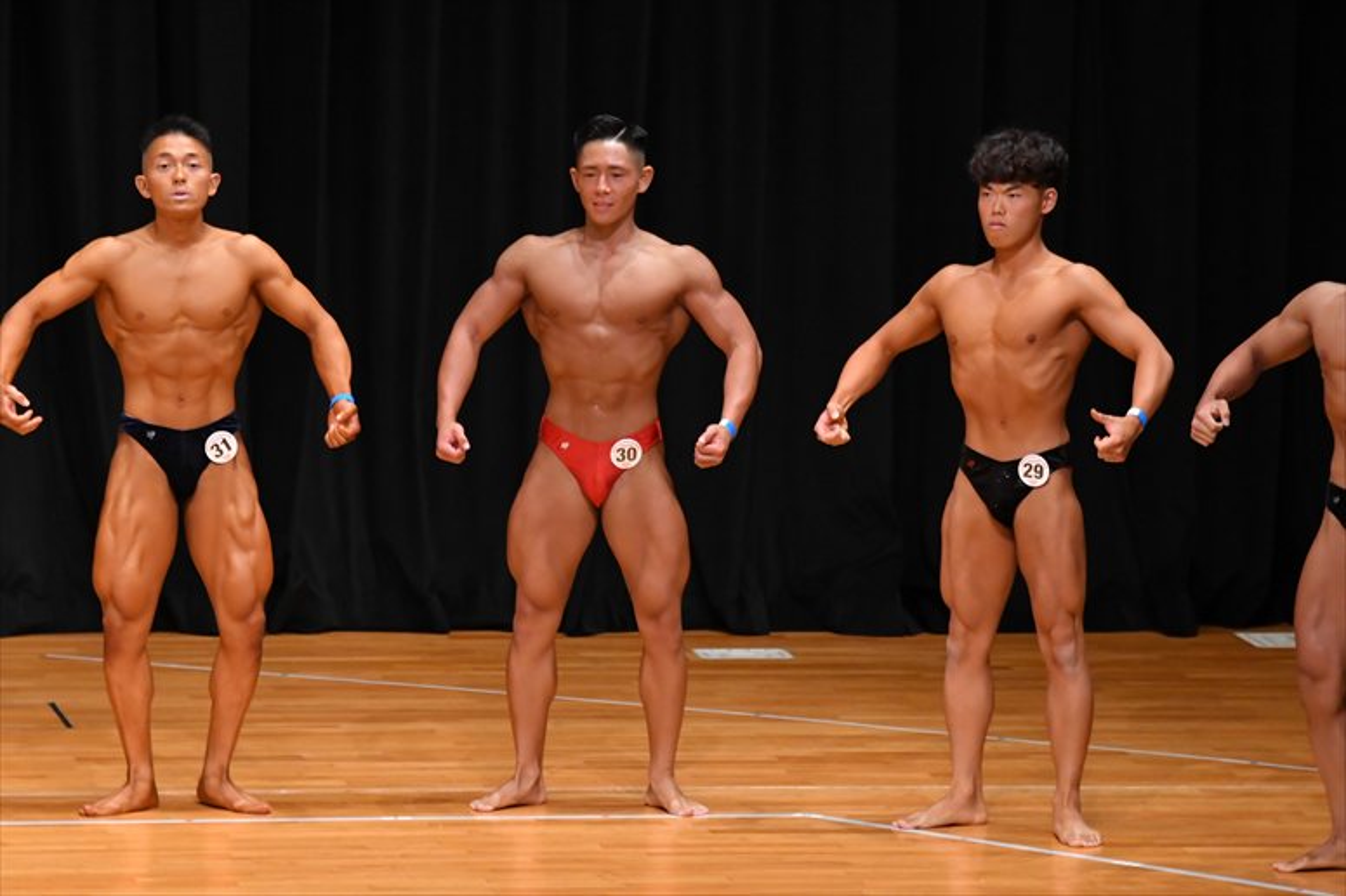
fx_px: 10090
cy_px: 448
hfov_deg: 7.6
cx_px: 673
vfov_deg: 5.1
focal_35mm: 270
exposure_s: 1/400
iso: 4000
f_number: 5.6
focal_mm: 180
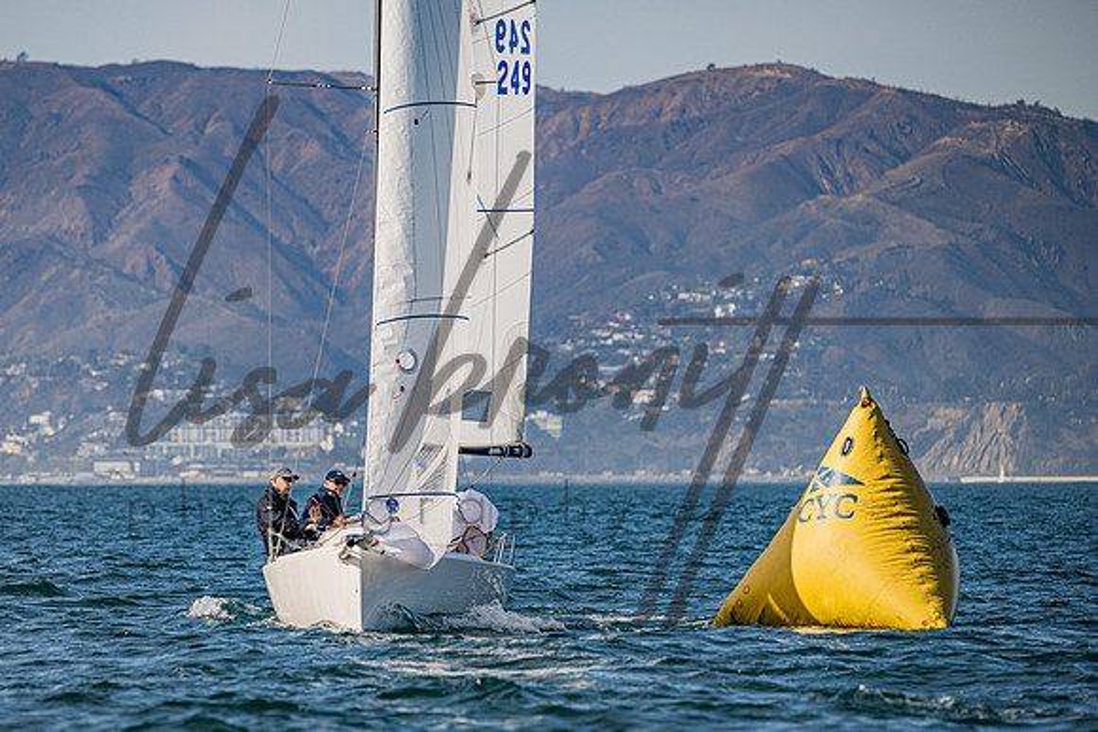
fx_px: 9924
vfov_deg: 4.2
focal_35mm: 325
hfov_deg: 6.3
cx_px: 412
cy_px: 481
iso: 320
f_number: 5.6
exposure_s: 1/3200
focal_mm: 240
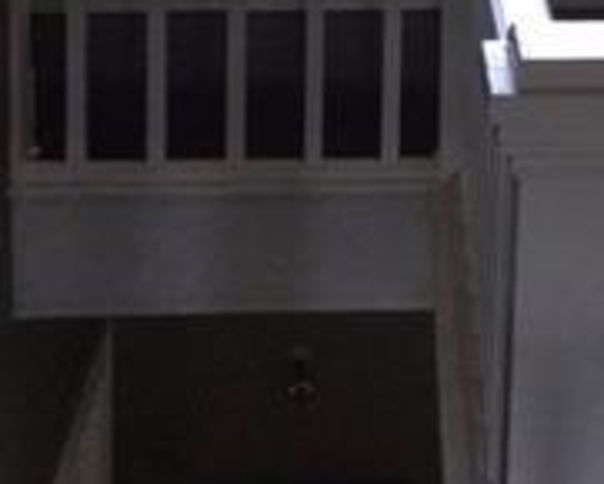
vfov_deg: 13.5
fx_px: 1914
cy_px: -254
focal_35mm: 107
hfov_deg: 17.3
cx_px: 667
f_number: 2.4
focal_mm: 3.3
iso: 40
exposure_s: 1/30
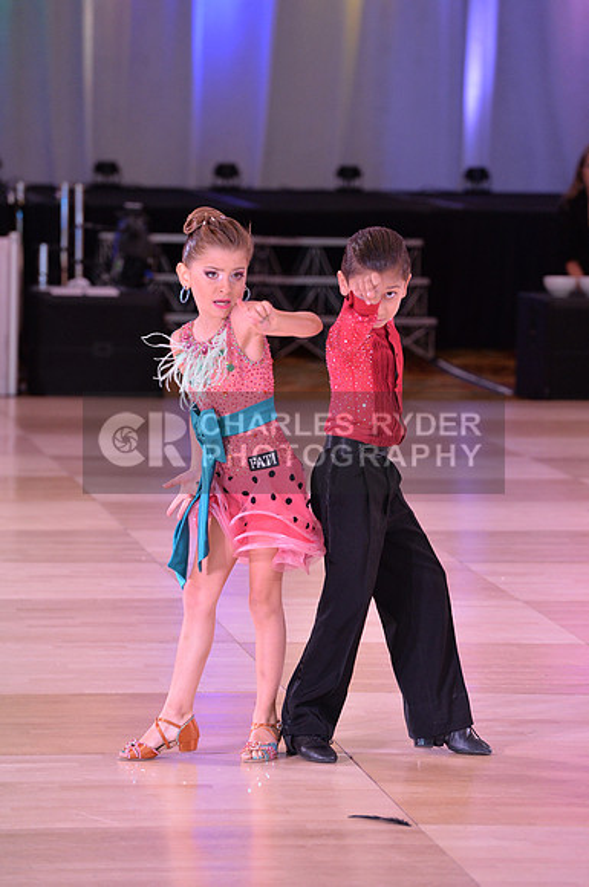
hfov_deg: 7.0
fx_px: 4800
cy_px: 444
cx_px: 294
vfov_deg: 10.6
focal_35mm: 195
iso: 2000
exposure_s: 1/250
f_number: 5
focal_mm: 195
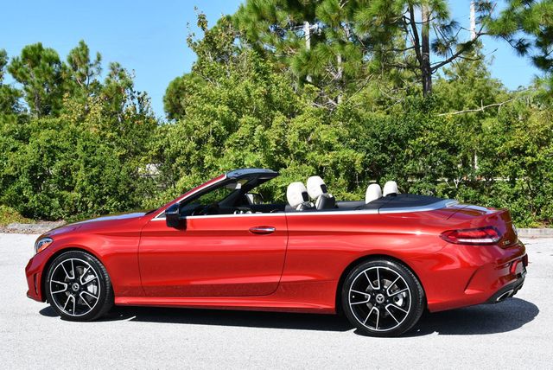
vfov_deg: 20.1
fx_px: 1045
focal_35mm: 68
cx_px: 276
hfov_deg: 29.6
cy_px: 185
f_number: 8
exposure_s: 1/250
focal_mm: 34
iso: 100
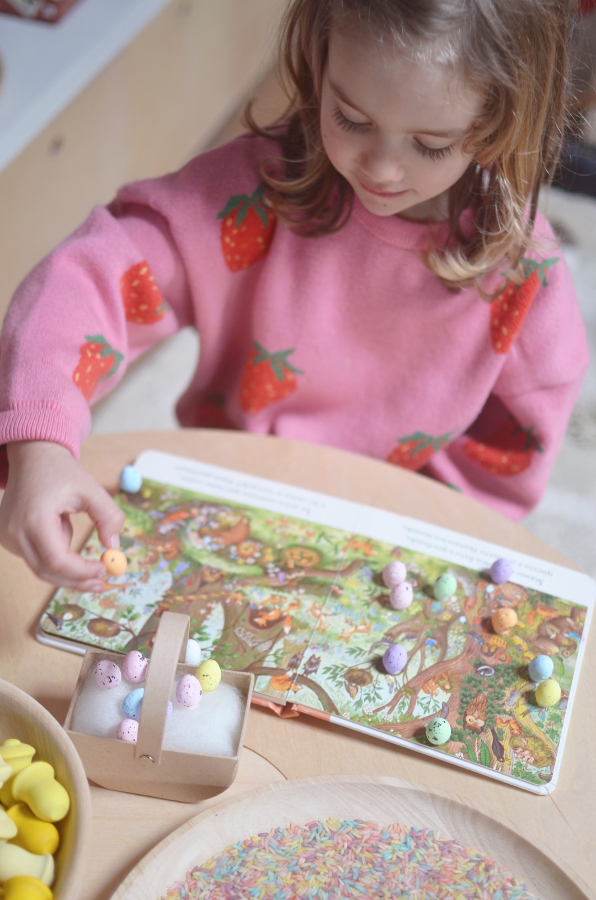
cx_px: 298
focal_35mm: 52
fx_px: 1310
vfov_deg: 37.9
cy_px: 450
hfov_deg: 25.6
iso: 320
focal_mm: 35
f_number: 1.8
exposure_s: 1/100
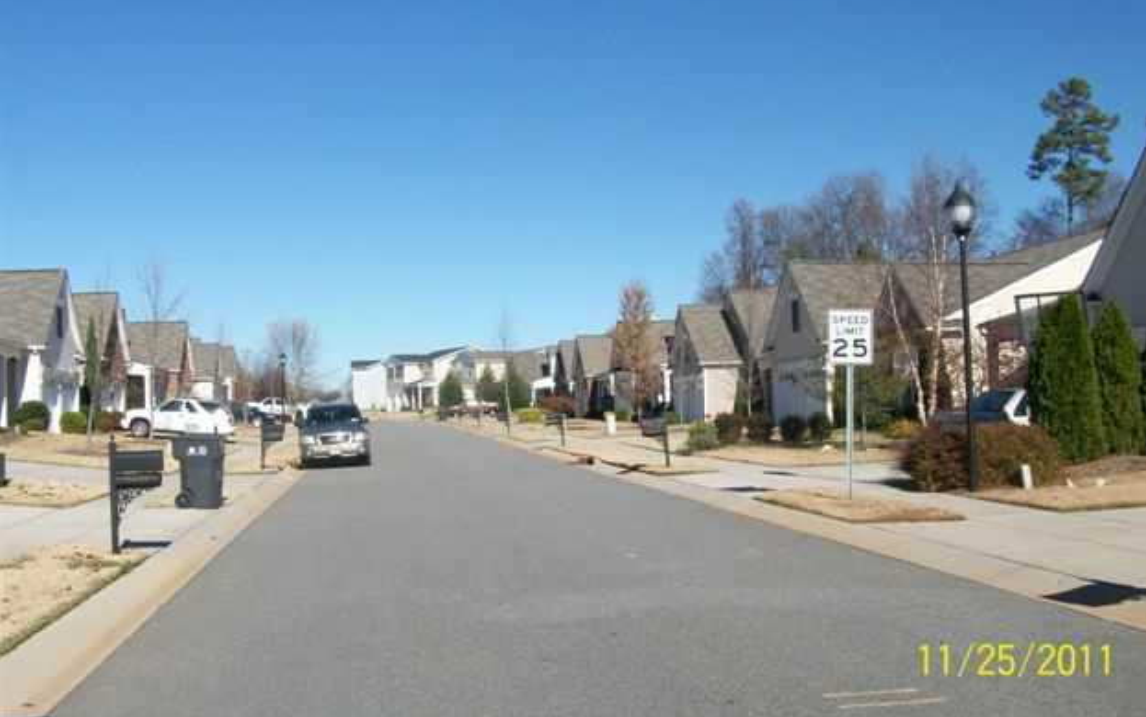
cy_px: 324
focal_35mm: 37
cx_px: 587
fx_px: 1156
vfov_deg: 34.4
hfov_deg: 52.7
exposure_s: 1/427
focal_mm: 5.7
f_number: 5.5
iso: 64
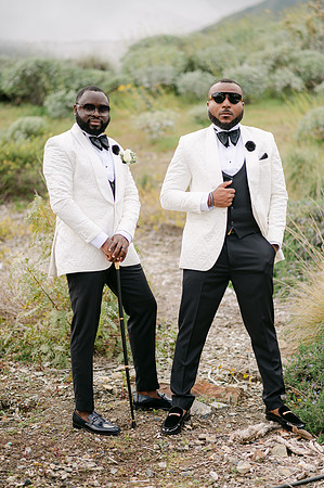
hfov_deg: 16.0
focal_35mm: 85
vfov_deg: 23.9
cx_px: 162
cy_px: 244
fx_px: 1150
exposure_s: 1/3200
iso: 100
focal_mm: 85
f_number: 2
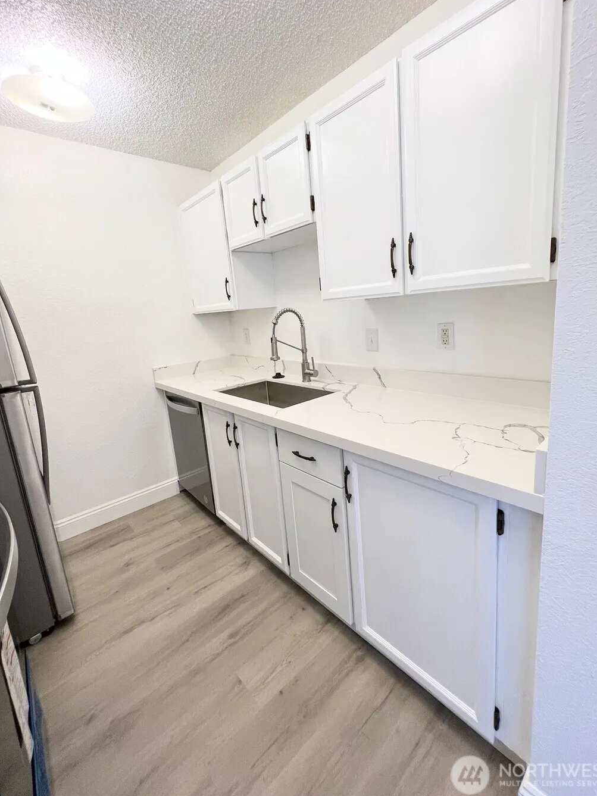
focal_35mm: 14
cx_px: 311
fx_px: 322
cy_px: 374
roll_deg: +3.8
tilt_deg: -9.8
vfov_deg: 101.9
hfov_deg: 85.6
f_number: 1.8
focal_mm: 1.57
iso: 125
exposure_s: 1/120
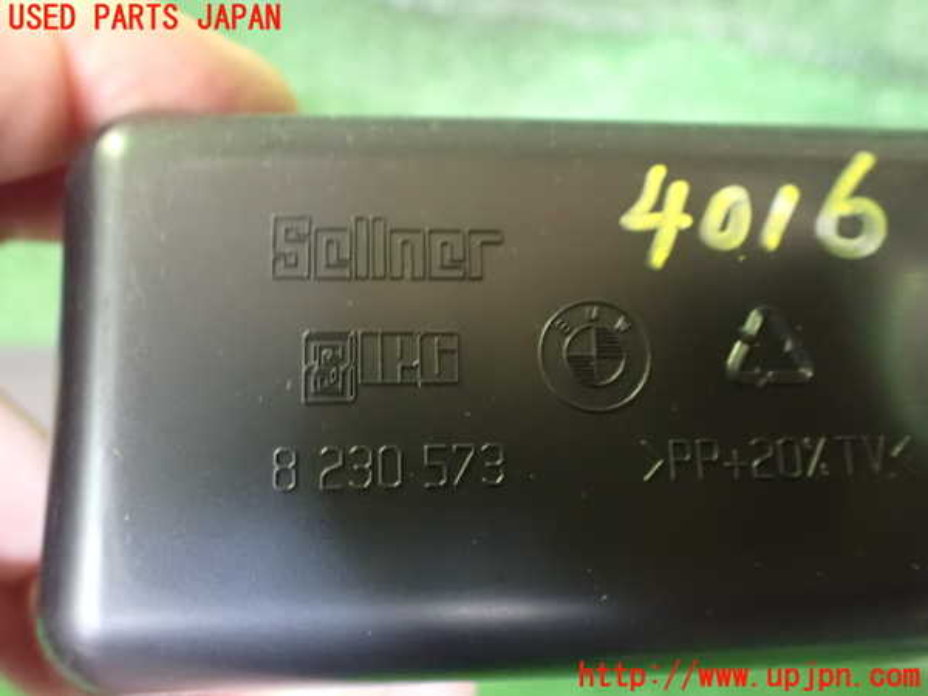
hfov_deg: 60.0
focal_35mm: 30
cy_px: 348
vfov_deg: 46.8
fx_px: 804
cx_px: 464
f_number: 2.3
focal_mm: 5.4
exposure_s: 1/20
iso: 1600
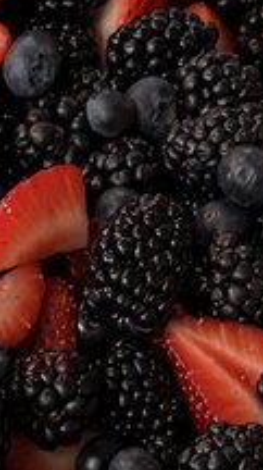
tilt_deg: -58.0
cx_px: -348
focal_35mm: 210
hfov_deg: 5.6
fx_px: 2612
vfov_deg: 9.6
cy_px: 905
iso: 160
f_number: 1.6
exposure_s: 1/60
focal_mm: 5.96
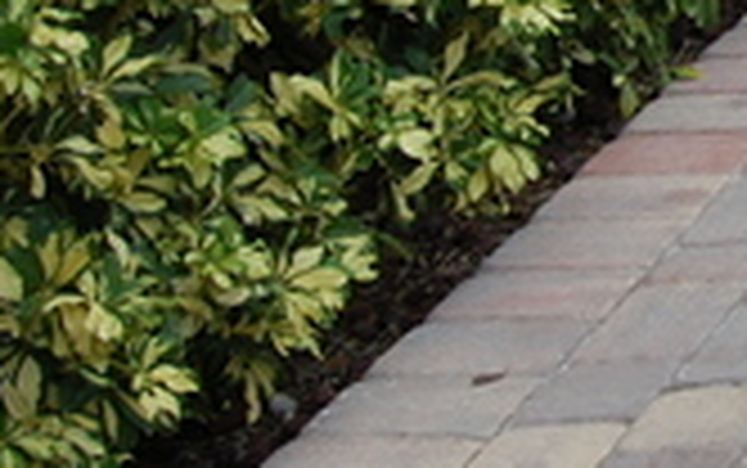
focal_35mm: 138
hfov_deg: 12.9
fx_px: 2811
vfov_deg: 9.2
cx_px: 1562
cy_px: -288
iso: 200
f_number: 8
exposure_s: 1/250
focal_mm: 20
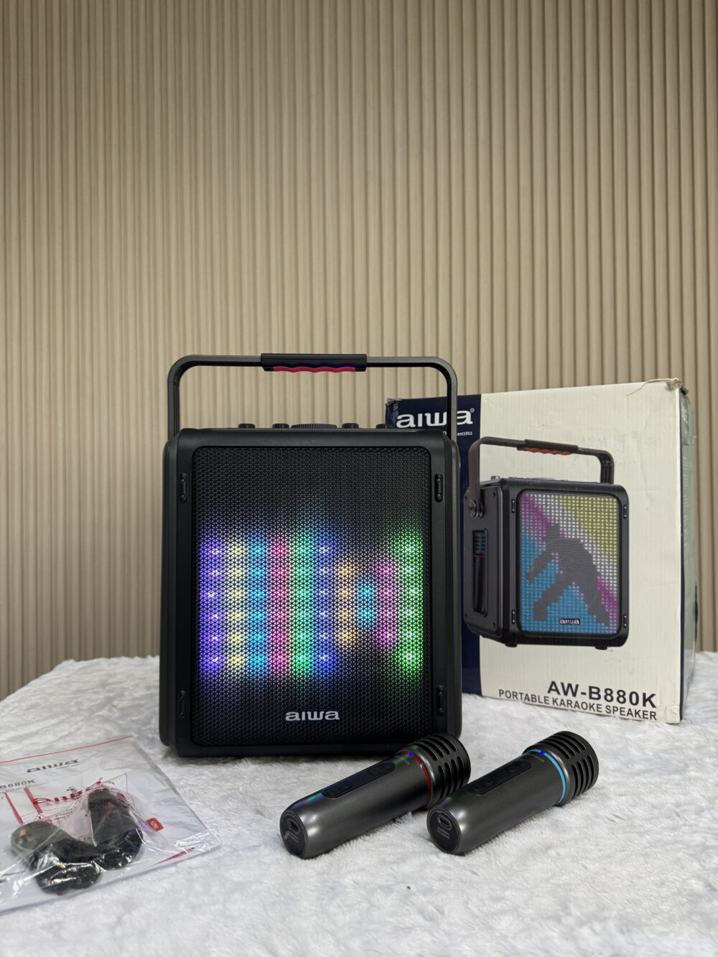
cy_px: 478
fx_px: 664
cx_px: 359
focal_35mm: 24
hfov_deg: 56.8
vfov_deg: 71.6
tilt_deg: +0.3
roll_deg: -0.2
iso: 200
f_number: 1.78
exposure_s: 1/121
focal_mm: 6.76
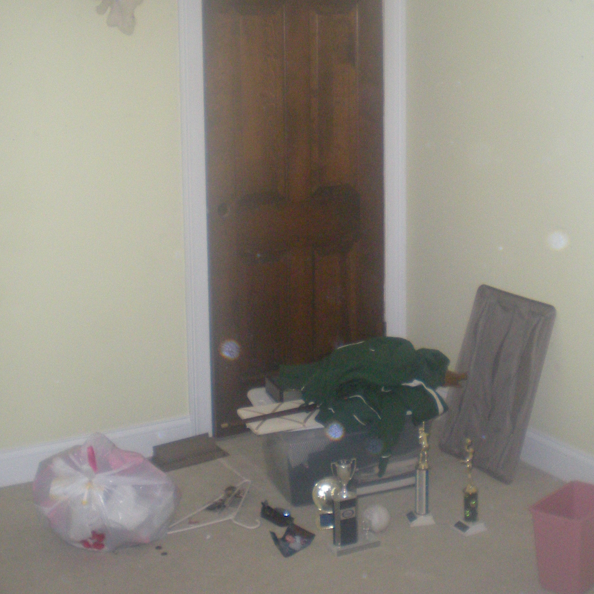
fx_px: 1107
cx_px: 332
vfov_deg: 29.9
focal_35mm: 57
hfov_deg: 30.0
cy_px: 208
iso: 307
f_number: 3.1
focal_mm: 6.3
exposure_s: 1/60
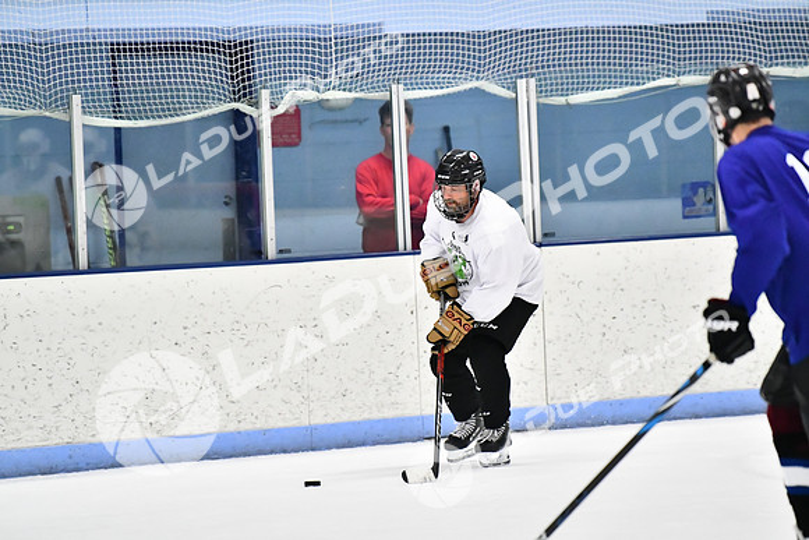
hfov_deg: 7.2
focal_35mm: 285
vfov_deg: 4.8
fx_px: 6406
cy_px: 270
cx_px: 404
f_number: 3.2
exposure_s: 1/1250
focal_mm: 190
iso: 6400
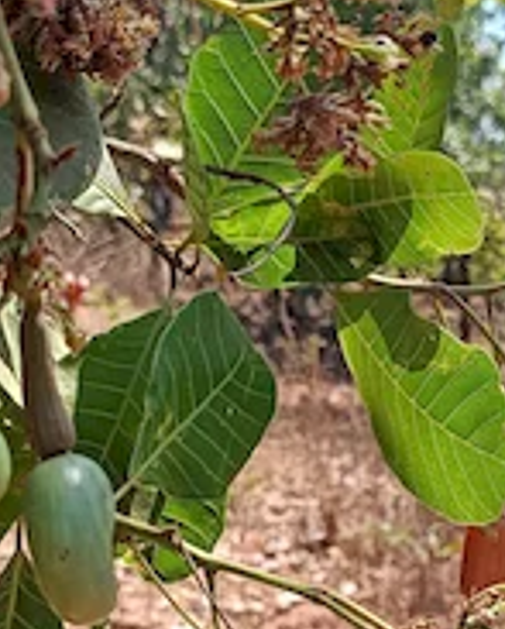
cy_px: 550
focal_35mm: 92
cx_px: 392
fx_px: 1715
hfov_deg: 16.6
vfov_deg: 20.4
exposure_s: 1/441
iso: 54
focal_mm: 5.59
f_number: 1.88
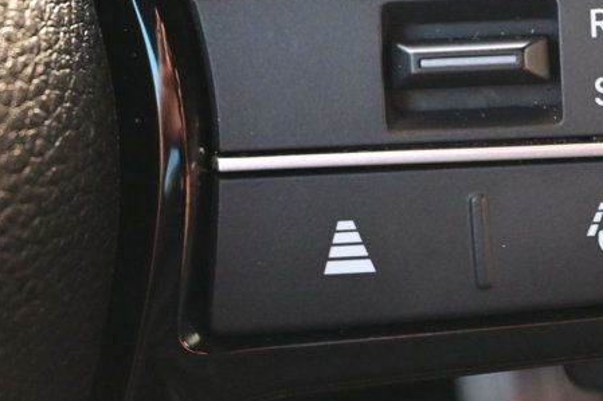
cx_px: 489
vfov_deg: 9.3
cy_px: 8
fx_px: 2464
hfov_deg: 13.9
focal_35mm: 147
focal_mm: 43
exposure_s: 1/60
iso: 2800
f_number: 6
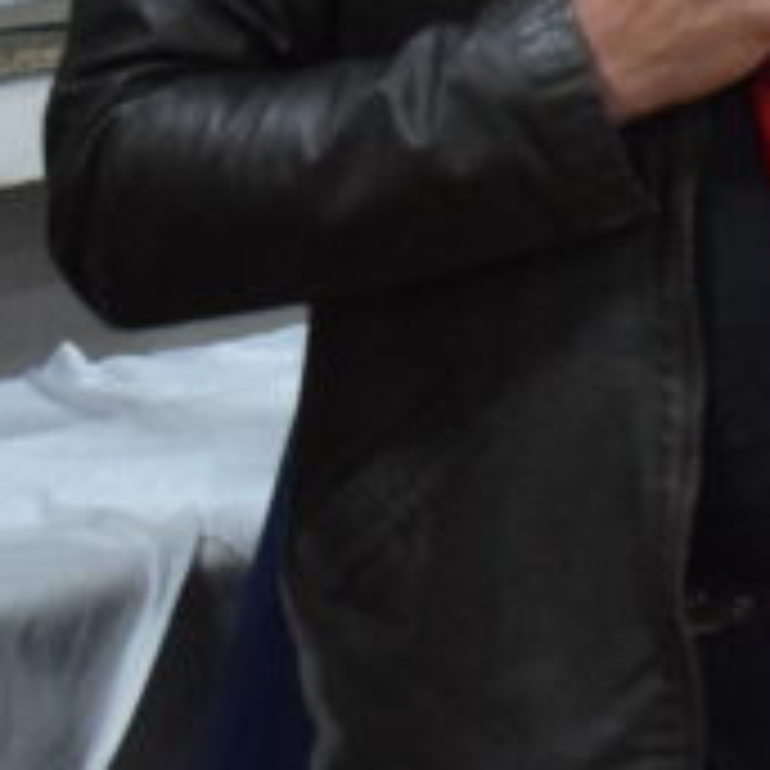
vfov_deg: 7.1
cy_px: 236
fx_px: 6166
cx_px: 2211
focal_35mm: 245
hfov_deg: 6.6
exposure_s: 1/60
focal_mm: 32
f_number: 4.5
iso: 4000
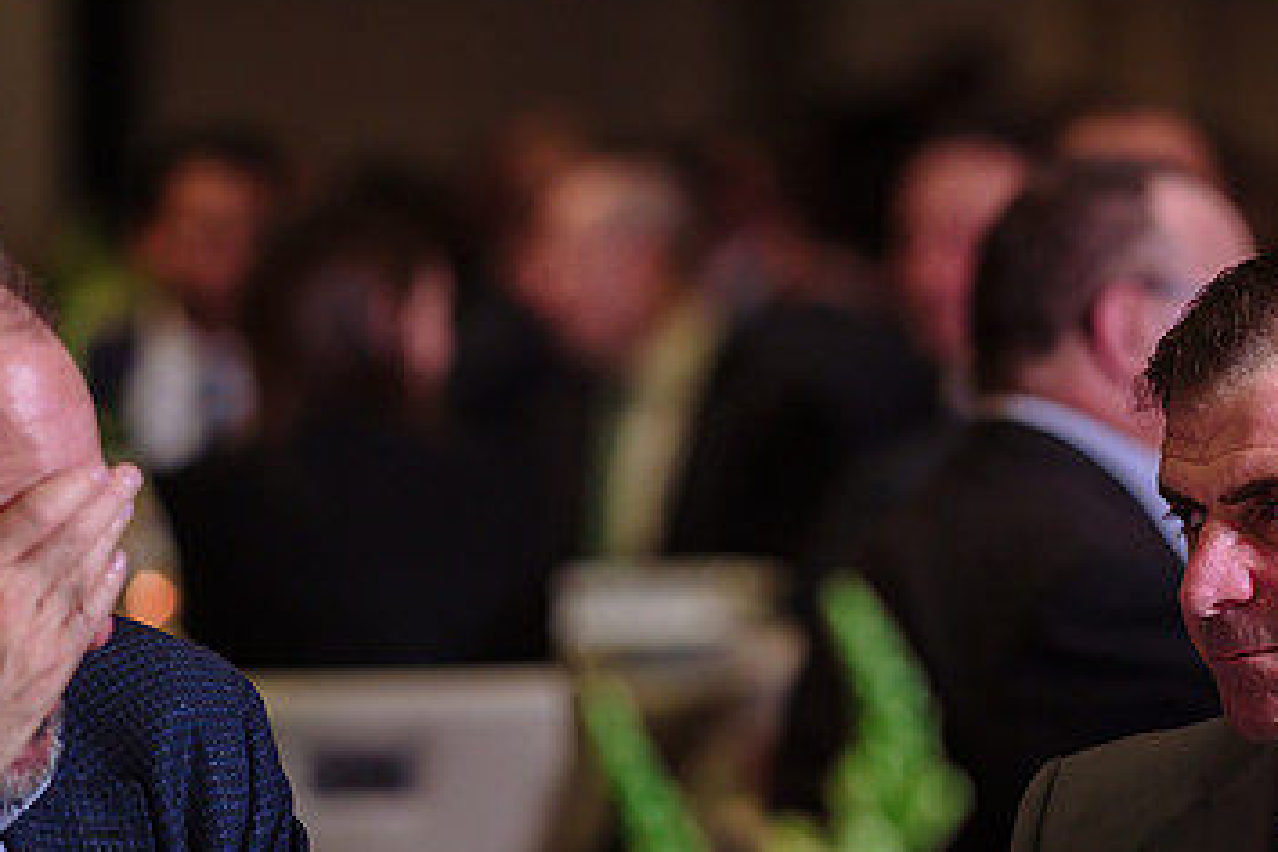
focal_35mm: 172
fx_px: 6106
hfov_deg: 11.9
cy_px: 671
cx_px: 906
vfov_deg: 8.0
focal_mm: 105
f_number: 2
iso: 1600
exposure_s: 1/250
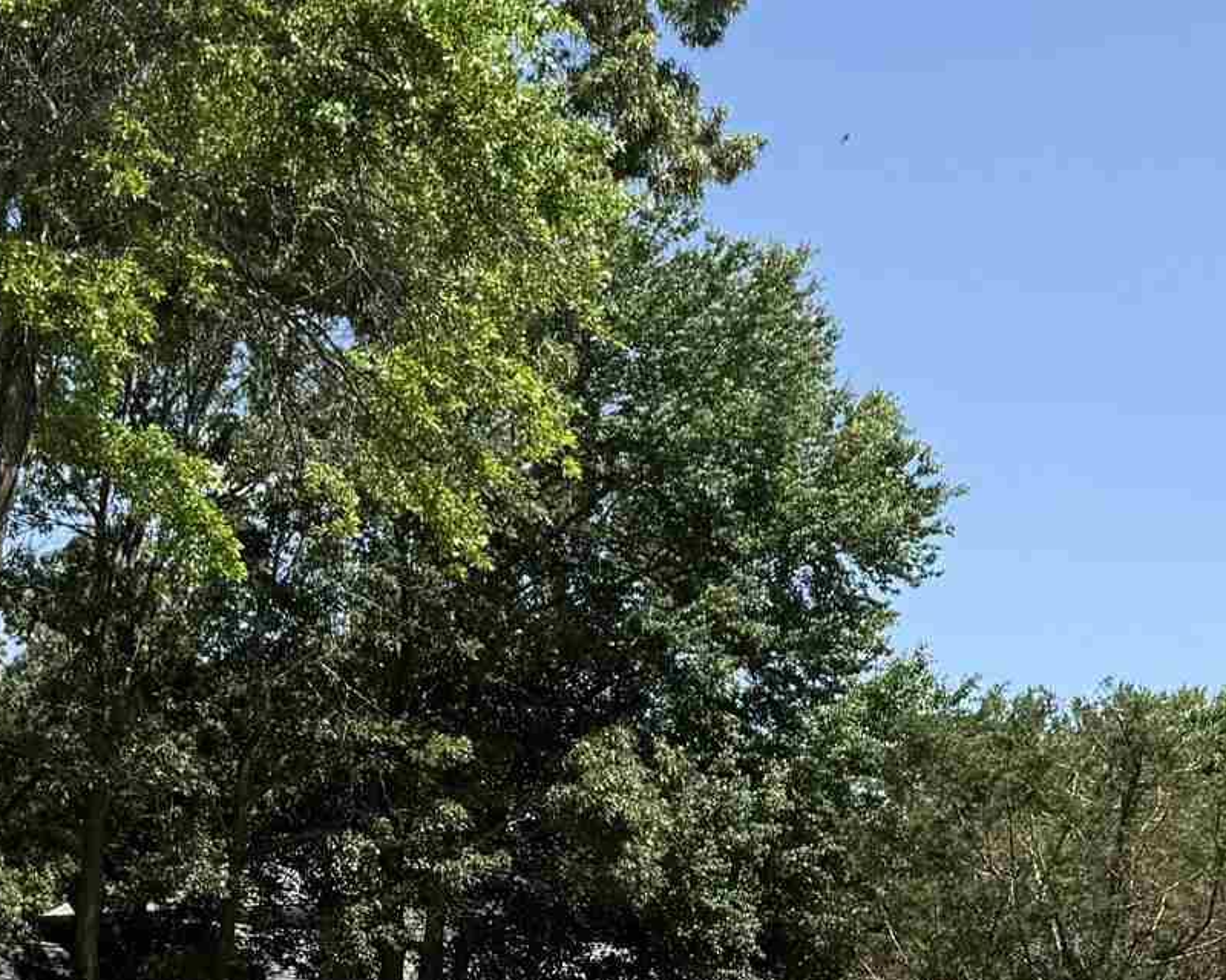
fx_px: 3266
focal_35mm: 90
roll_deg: -3.3
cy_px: 929
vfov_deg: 16.8
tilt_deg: +3.9
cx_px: 443
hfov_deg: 21.2
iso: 80
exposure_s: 1/2801
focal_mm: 6.76
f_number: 1.78
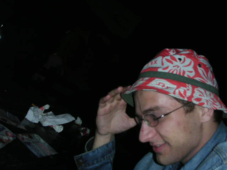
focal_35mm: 38
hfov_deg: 49.0
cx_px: 114
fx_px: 249
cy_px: 85
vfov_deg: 37.7
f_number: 2.8
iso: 160
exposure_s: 1/45
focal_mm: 6
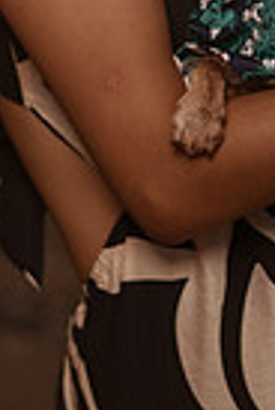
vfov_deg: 10.6
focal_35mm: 190
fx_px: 2166
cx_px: 287
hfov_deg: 7.2
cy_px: -108
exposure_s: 1/5000
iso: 50
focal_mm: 58
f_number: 2.2
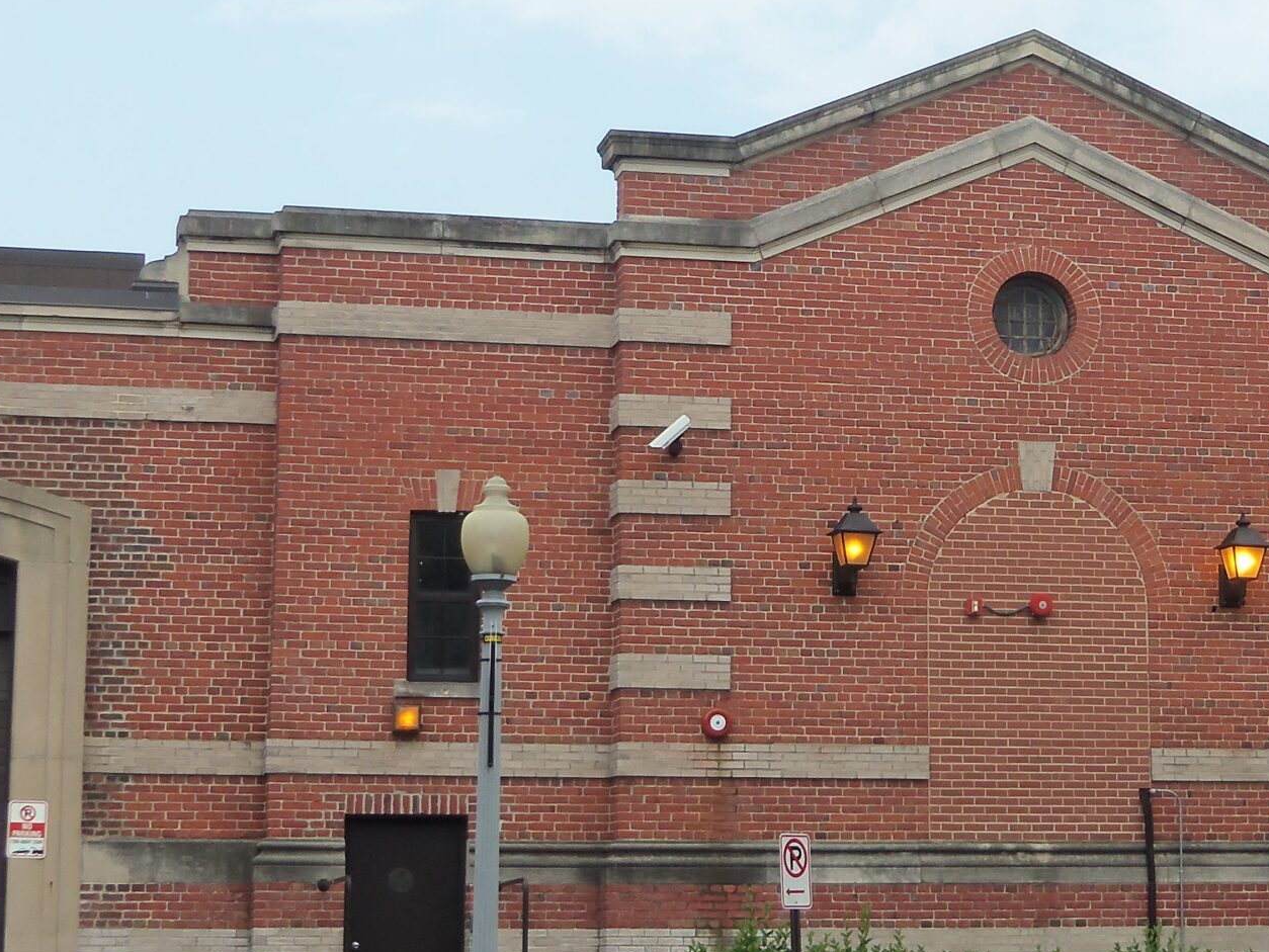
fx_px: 3667
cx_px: 992
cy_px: 431
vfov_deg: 14.8
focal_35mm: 100
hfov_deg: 19.5
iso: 64
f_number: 4.6
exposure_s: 1/250
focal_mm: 8.7
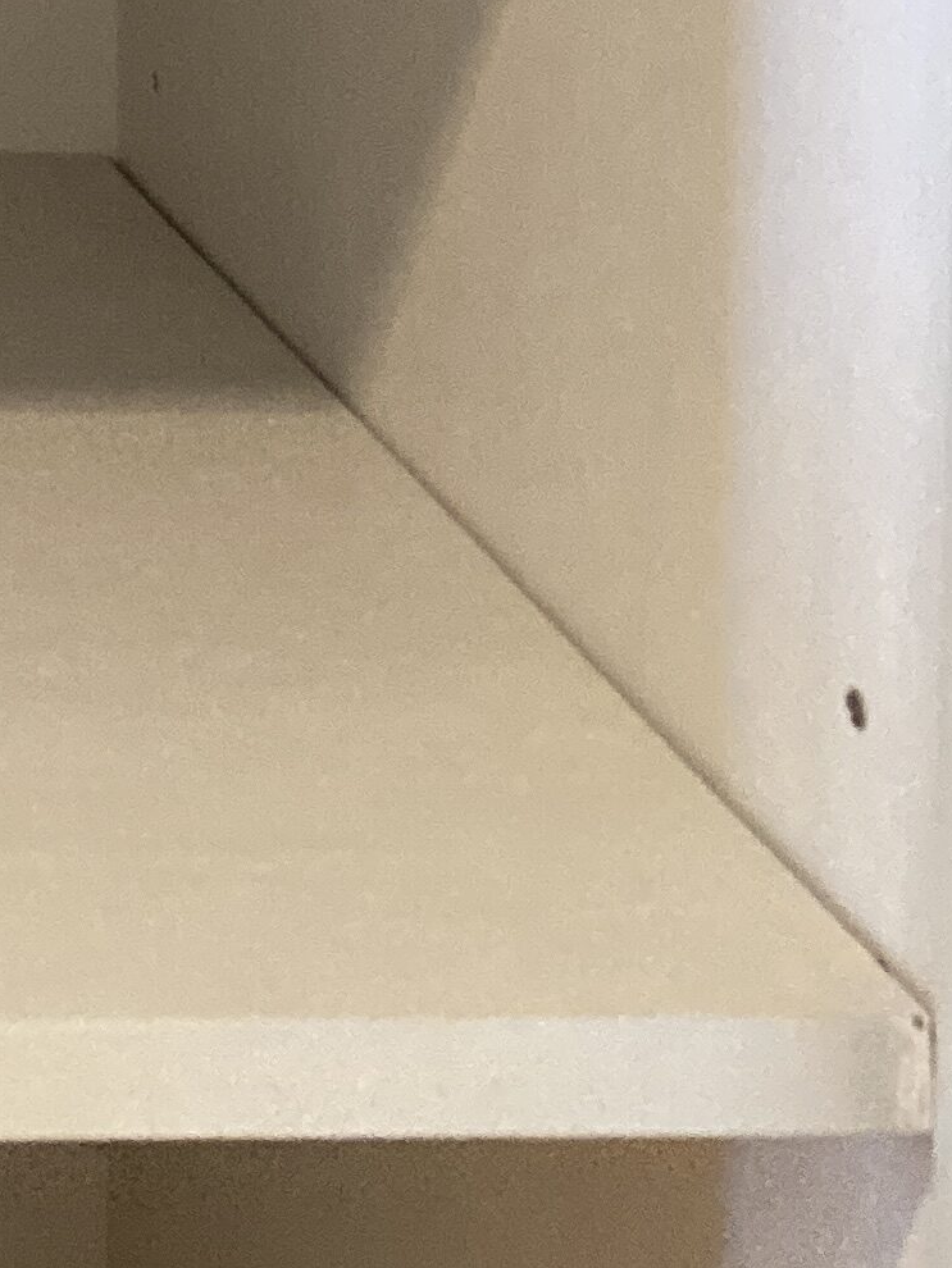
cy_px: -524
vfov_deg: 16.1
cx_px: -856
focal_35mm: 114
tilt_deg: -3.5
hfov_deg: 11.8
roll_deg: -0.2
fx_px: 4178
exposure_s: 1/25
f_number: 1.8
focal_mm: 3.99
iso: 500
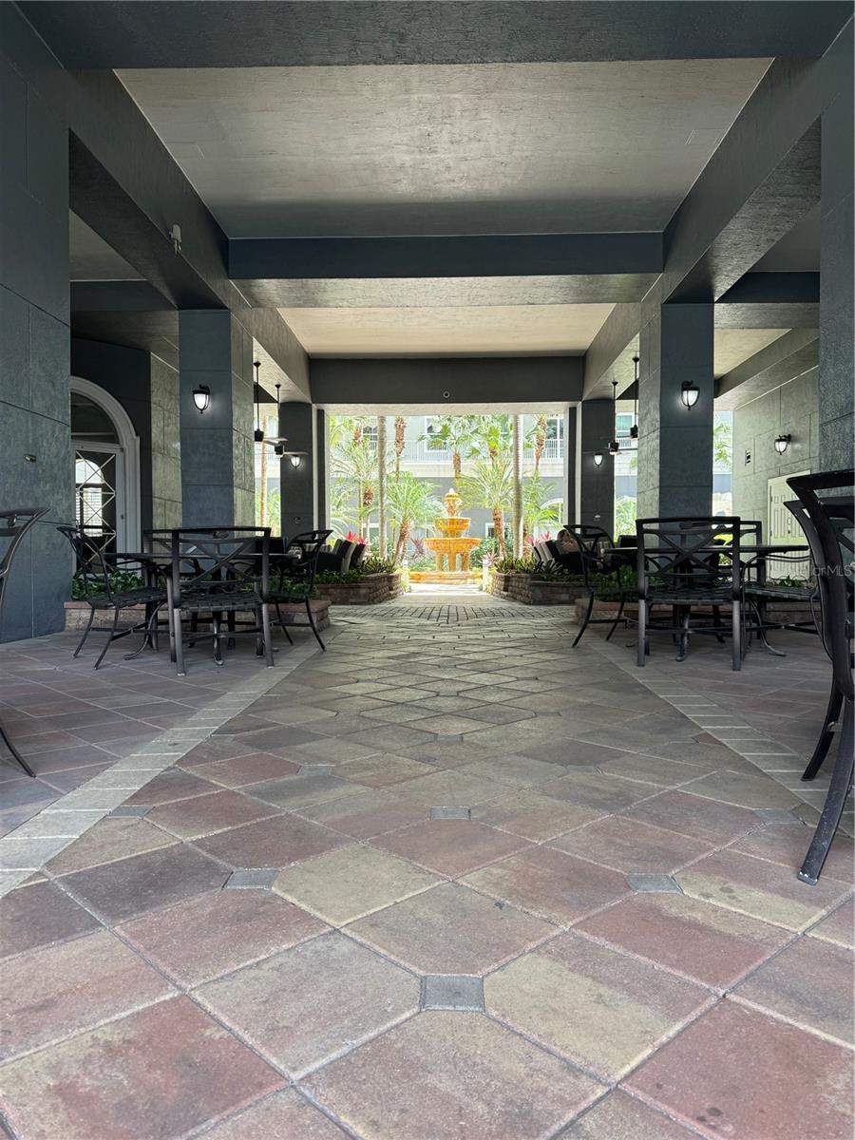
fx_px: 790
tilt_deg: -0.9
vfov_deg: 71.6
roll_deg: +0.7
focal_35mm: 24
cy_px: 570
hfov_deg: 56.8
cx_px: 428
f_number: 1.78
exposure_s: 1/181
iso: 80
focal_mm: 6.76
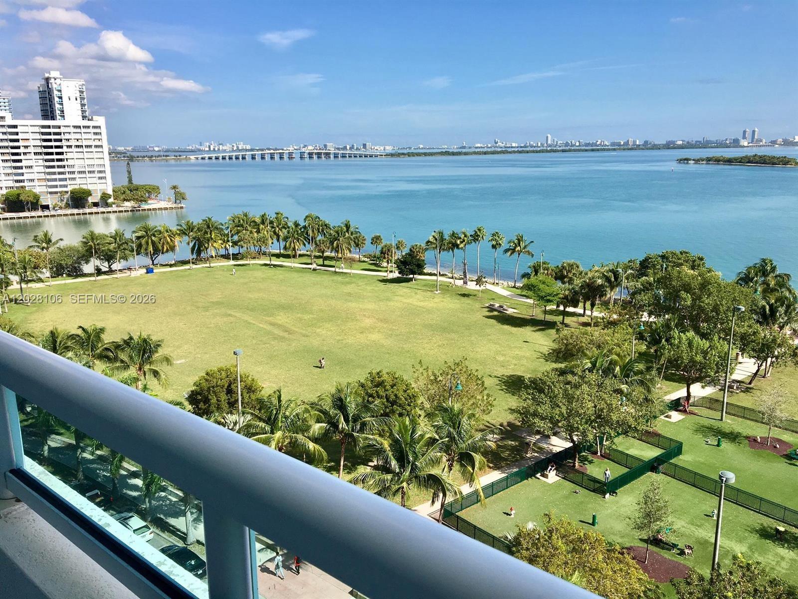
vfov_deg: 48.2
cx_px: 399
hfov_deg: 61.7
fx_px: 669
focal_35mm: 29
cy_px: 300
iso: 25
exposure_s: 1/1508
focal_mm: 4.15
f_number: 2.2
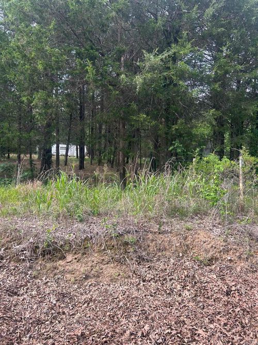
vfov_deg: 67.3
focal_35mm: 26
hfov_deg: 53.0
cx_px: 129
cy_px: 172
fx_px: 258
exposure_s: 1/461
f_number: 1.5
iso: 50
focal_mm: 5.7
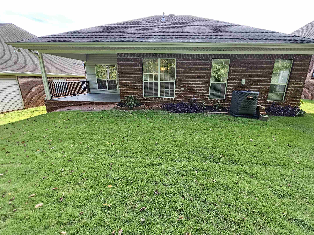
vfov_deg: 85.7
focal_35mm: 14
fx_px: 127
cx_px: 169
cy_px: 116
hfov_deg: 101.9
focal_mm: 2.2
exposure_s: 1/120
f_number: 2.2
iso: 100
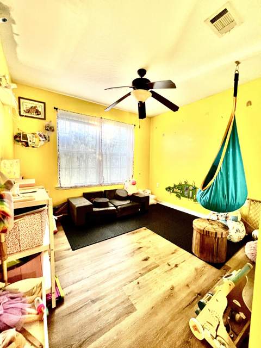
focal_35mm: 13
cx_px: 130
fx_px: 131
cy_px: 174
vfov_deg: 106.2
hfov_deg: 89.9
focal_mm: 1.57
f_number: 1.8
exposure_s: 1/60
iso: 250
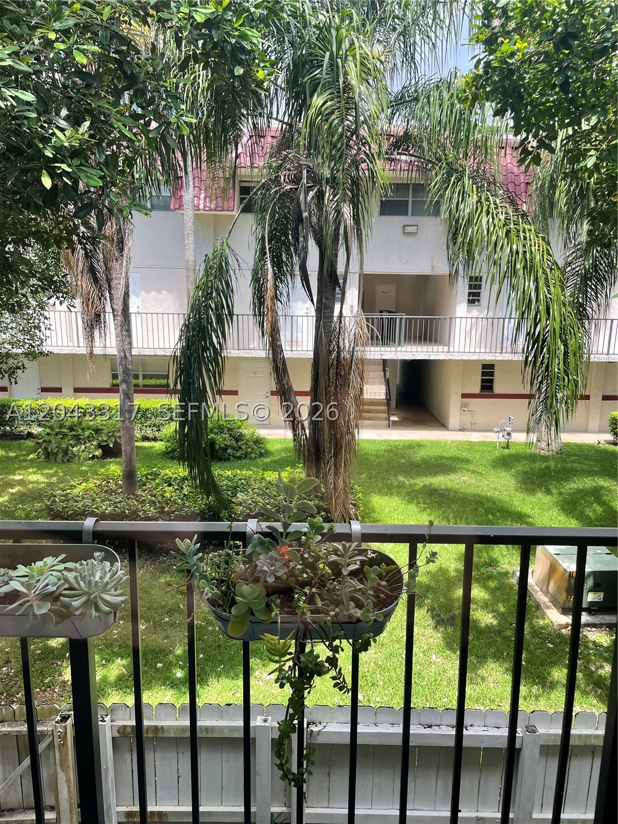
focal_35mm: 26
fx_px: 619
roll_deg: +0.6
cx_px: 309
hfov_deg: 53.1
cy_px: 412
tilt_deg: -8.7
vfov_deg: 67.3
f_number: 1.6
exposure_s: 1/163
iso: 32
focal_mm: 4.2
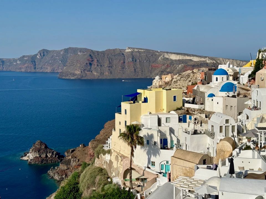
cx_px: 133
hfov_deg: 39.7
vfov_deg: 30.3
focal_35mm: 48
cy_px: 100
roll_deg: +1.0
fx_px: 369
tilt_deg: -7.5
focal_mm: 6.86
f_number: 1.78
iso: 64
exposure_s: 1/10870
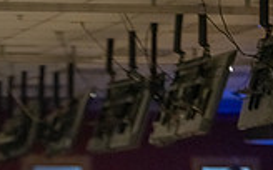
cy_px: 333
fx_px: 3329
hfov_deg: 4.7
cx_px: 133
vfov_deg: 2.9
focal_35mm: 448
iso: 4000
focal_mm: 160
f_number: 2.8
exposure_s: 1/1000
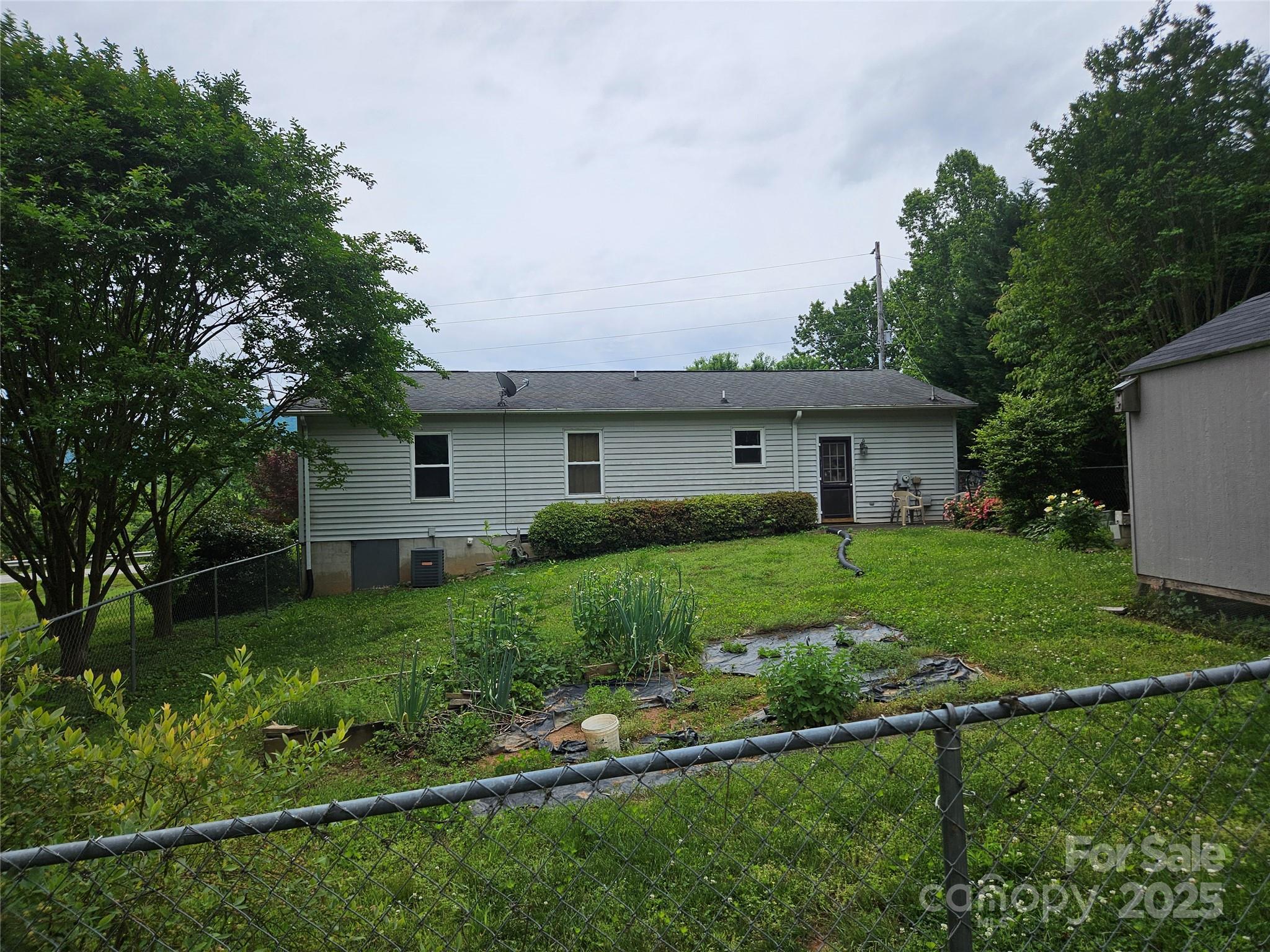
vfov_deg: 58.9
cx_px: 635
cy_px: 476
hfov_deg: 73.9
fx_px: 844
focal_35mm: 23
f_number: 1.8
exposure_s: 1/2551
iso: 25
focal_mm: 5.4
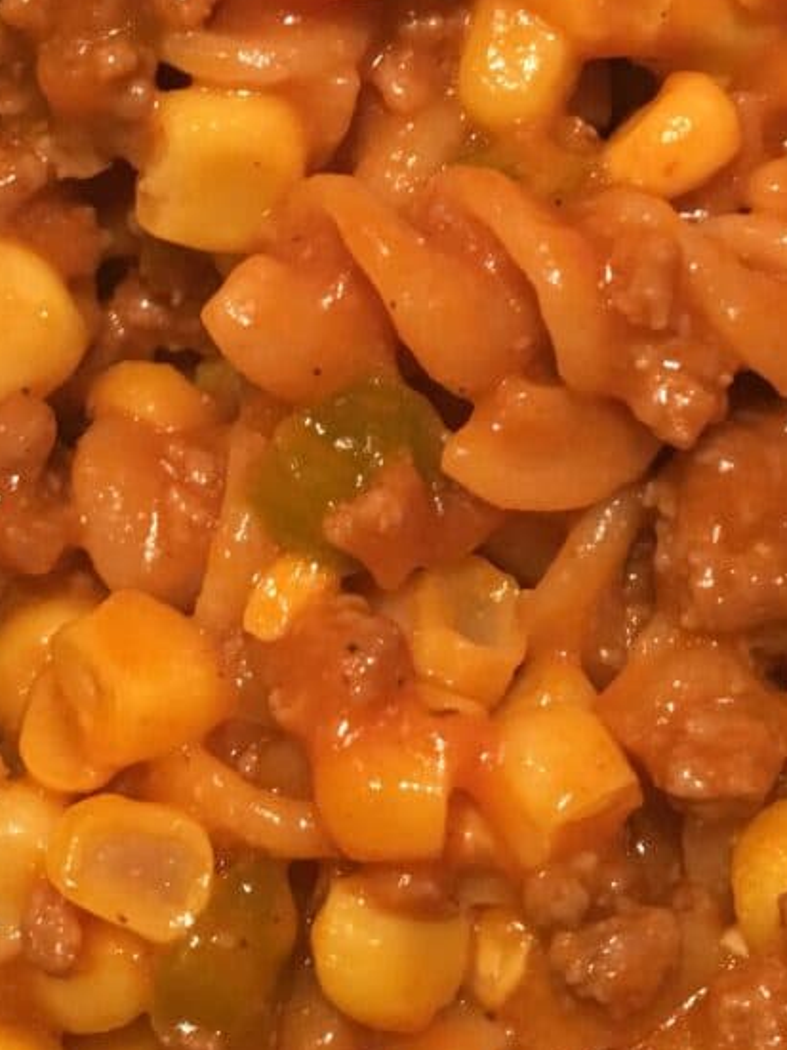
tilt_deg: -72.1
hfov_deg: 18.7
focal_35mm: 79
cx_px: 388
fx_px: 2396
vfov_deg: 24.0
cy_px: 97
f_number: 2.2
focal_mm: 4.15
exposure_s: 1/30
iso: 160
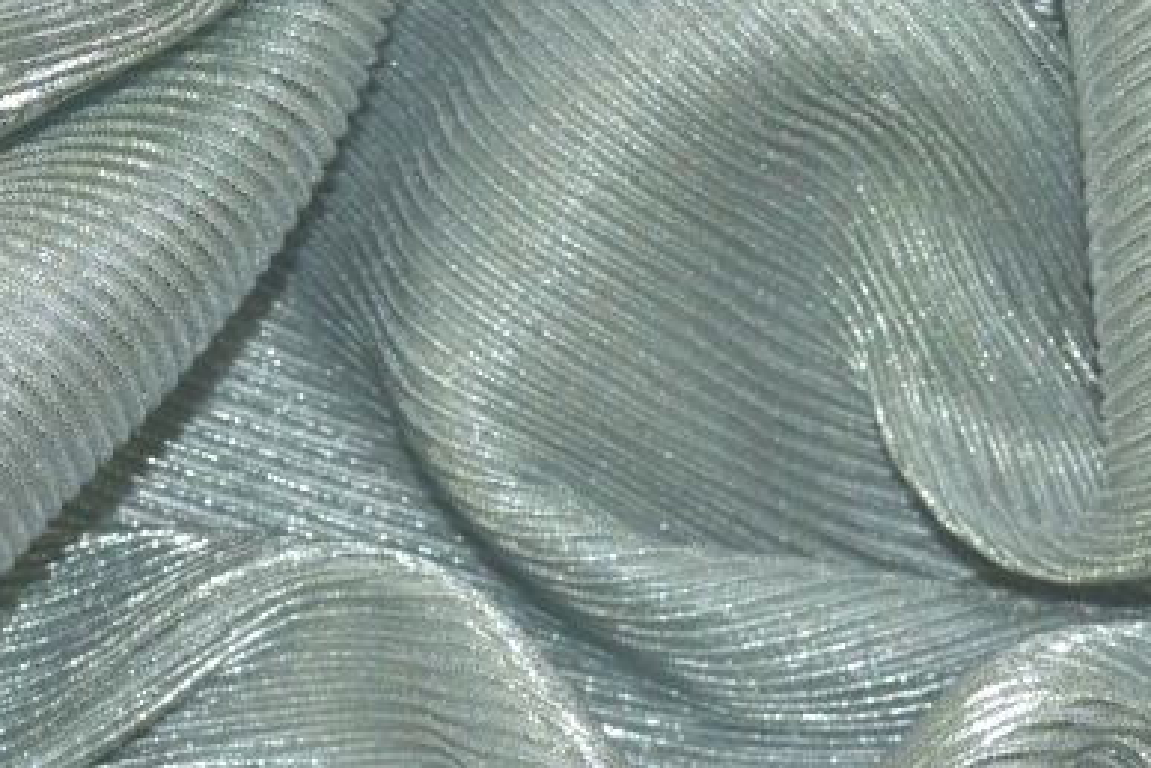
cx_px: 613
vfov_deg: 11.5
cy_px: 525
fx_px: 3804
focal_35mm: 119
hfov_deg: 17.2
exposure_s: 1/100
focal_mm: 30
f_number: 8
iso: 400
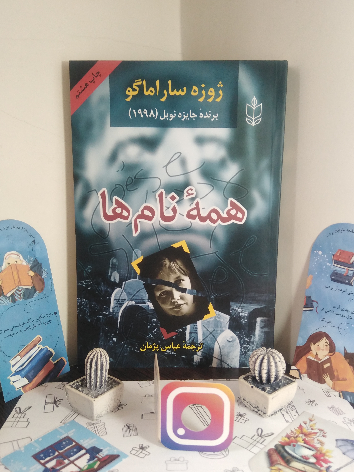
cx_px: 187
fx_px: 395
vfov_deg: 61.7
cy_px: 243
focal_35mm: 29
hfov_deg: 48.2
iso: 236
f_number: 1.8
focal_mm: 3.59
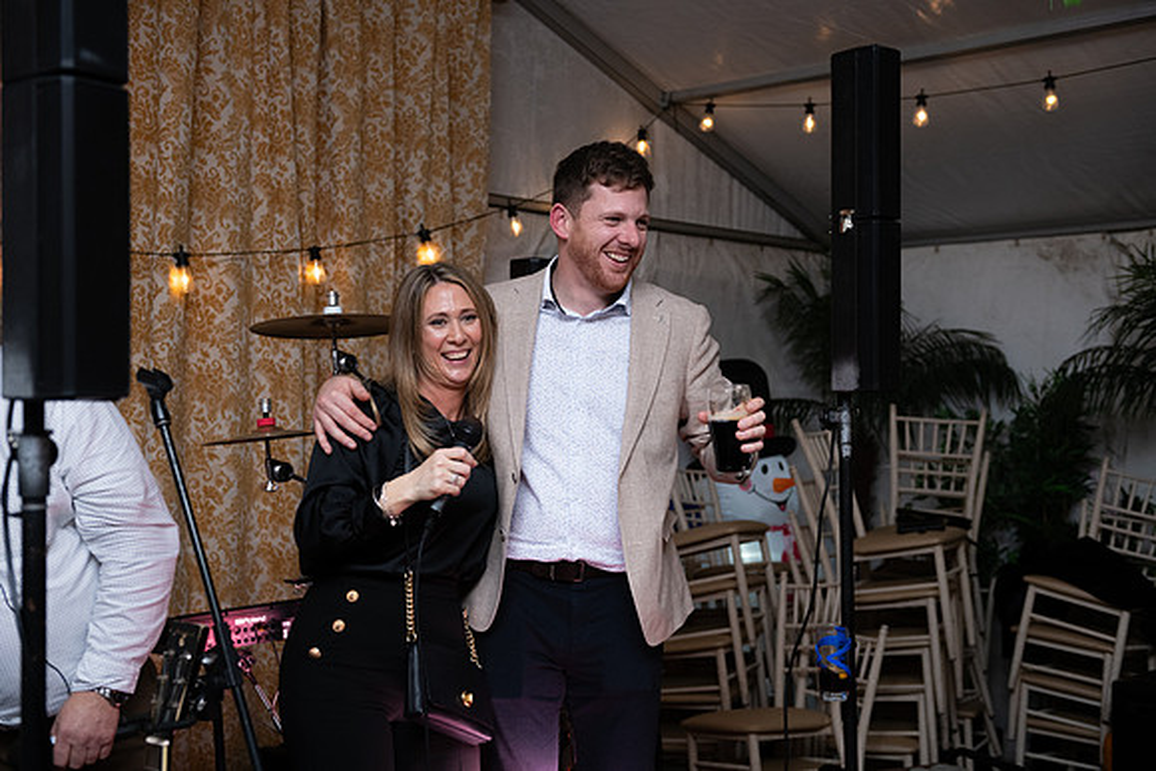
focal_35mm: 45
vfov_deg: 29.9
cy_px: 386
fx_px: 1445
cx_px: 578
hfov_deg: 43.6
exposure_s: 1/160
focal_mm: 45
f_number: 3.5
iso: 800
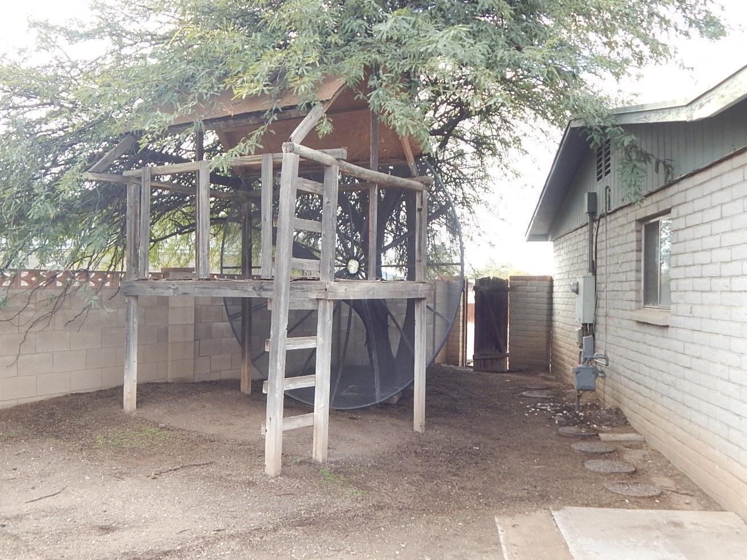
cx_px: 326
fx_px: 734
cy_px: 290
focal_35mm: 34
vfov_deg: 41.8
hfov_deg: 53.8
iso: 125
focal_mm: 5.1
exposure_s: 1/160
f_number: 3.2
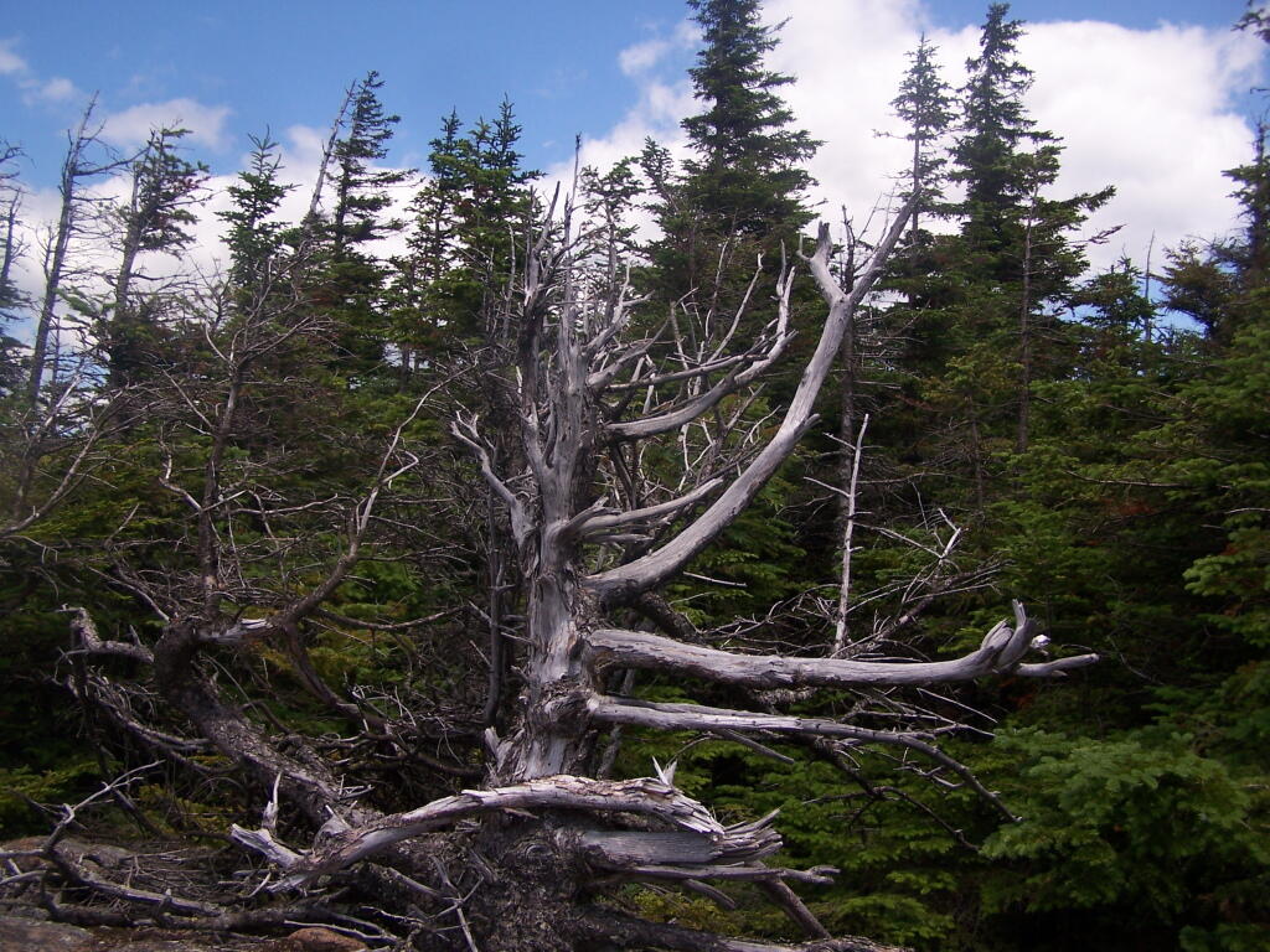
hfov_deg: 49.0
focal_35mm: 38
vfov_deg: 37.7
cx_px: 635
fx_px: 1394
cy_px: 476
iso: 80
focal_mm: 6.3
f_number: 2.8
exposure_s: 1/1000
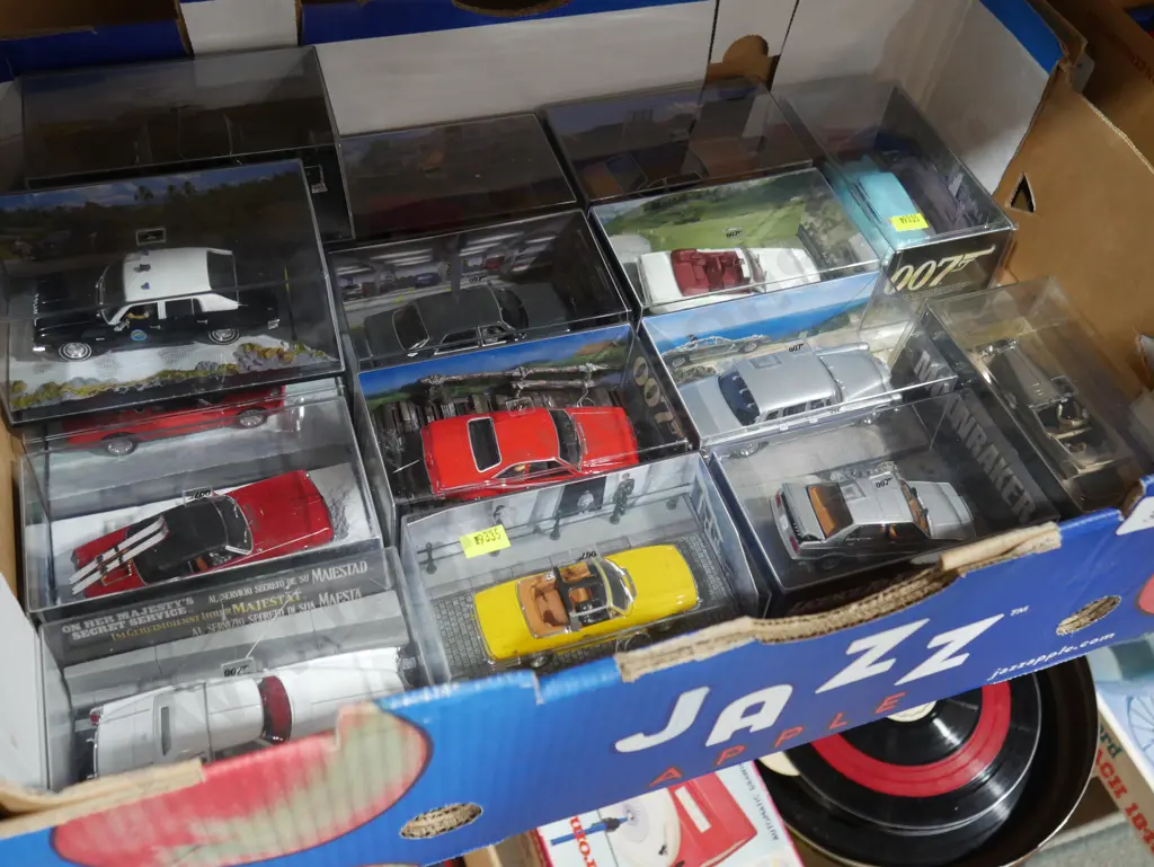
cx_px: 577
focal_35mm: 34
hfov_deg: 53.9
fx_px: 1134
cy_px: 434
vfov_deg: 41.8
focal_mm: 17
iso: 1000
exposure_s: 1/60
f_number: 4
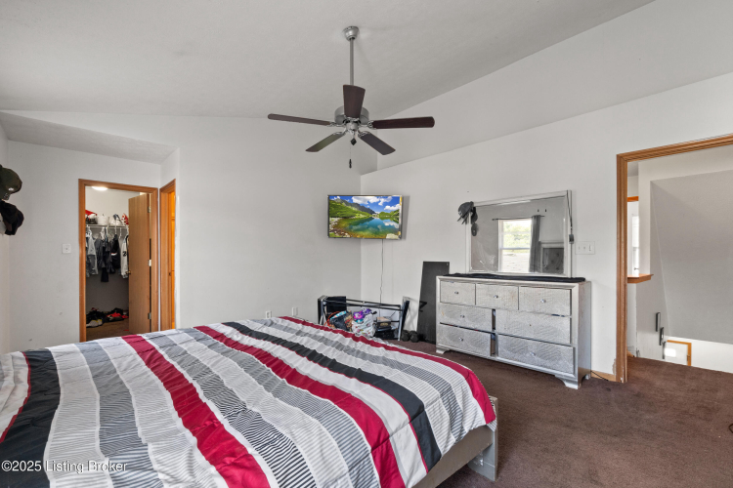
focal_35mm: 15
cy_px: 244
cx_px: 366
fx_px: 305
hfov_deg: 100.4
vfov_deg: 77.3
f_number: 10
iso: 400
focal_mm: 10
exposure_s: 1/4
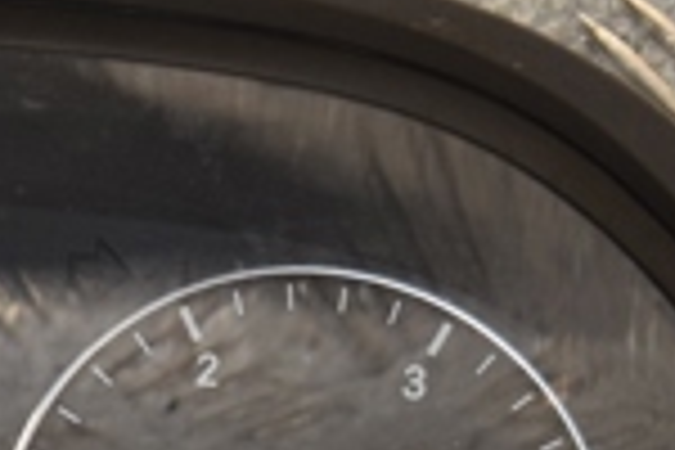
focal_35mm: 307
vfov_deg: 4.5
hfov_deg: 6.7
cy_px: 446
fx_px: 5756
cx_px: -189
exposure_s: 1/125
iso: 800
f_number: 4.8
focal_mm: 48
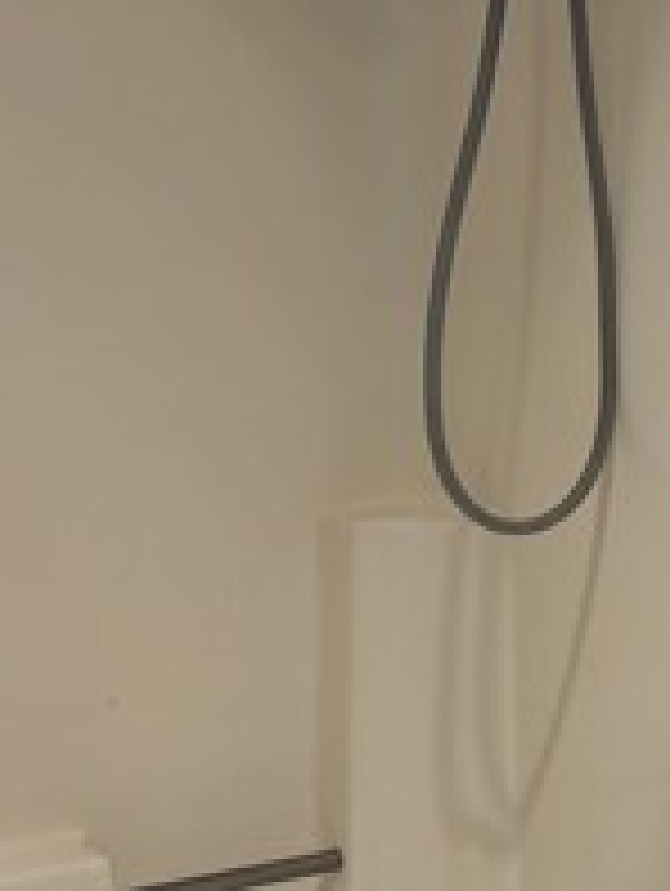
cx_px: 958
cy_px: 612
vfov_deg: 23.1
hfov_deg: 16.3
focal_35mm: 84
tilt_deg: -12.8
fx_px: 2163
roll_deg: -2.6
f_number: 1.6
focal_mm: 5.96
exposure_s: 1/120
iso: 64
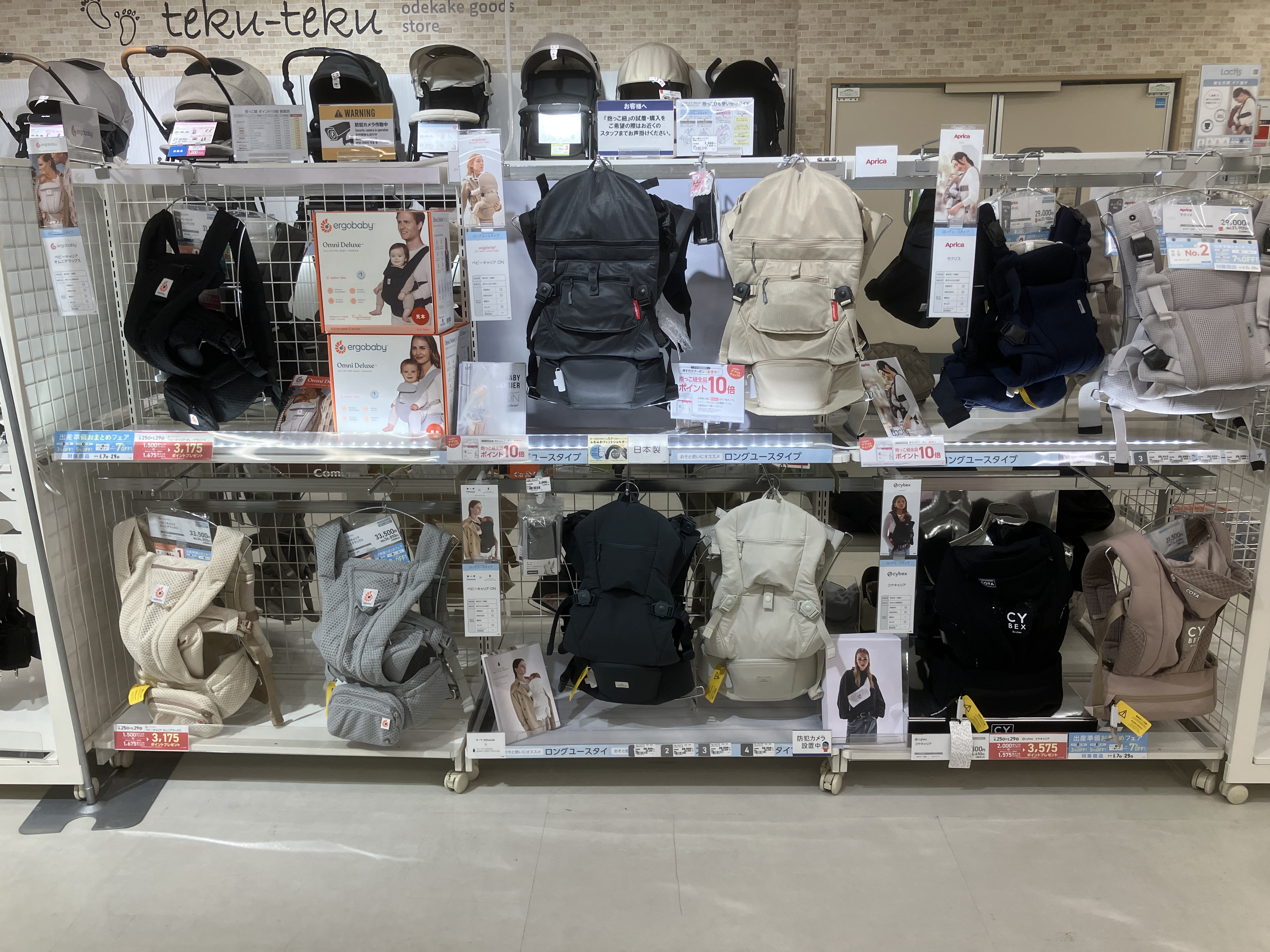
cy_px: 476
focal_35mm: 28
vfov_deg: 49.7
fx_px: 1027
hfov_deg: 63.4
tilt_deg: -13.9
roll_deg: +0.4
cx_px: 635
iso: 50
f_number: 1.8
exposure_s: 1/120
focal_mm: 3.99
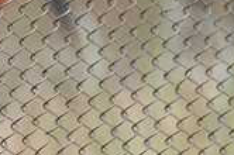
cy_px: -19
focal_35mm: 762
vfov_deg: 1.8
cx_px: -63
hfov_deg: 2.7
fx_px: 4942
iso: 320
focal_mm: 145
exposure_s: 1/125
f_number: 5.6
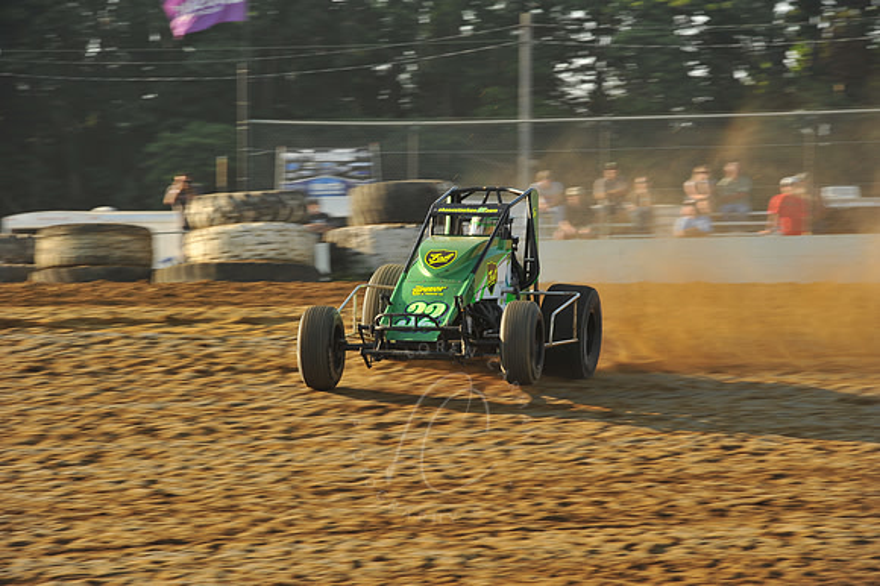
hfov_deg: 11.4
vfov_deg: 7.6
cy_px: 293
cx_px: 440
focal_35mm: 180
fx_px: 4397
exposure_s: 1/320
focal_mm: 180
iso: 400
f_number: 9
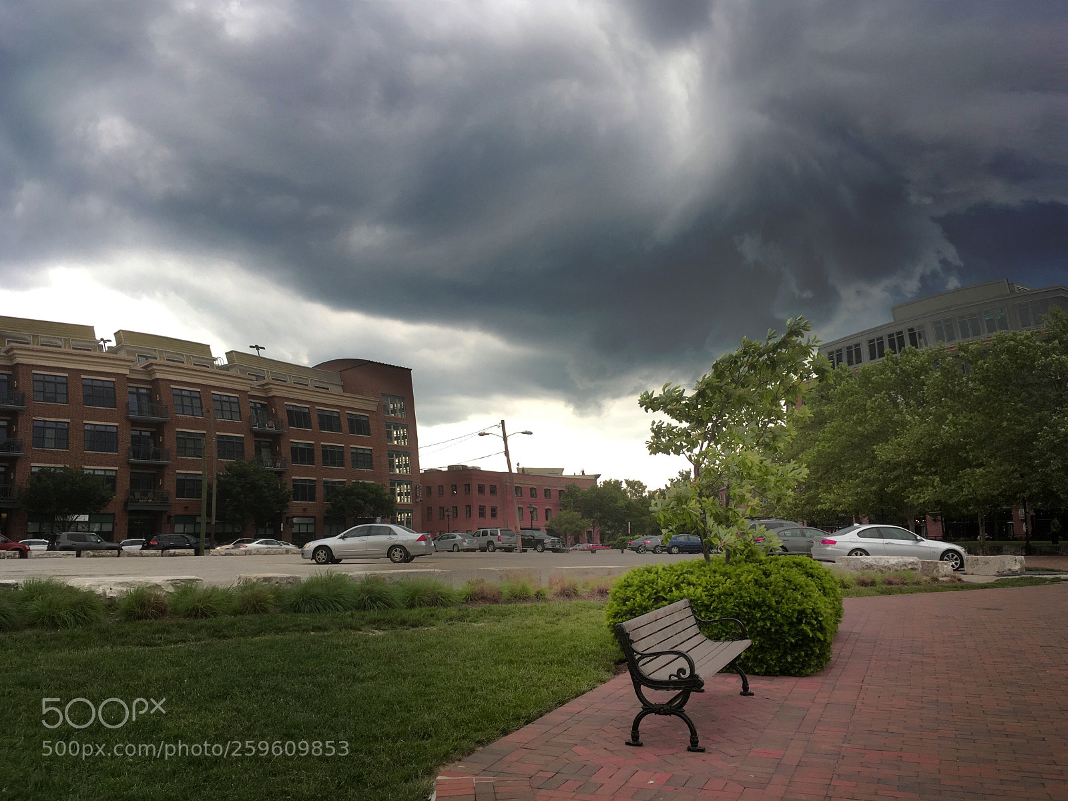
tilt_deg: +10.2
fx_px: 895
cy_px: 400
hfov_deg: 61.7
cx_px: 534
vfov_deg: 48.2
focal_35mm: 29
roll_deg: +0.2
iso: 25
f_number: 2.2
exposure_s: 1/190
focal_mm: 4.15
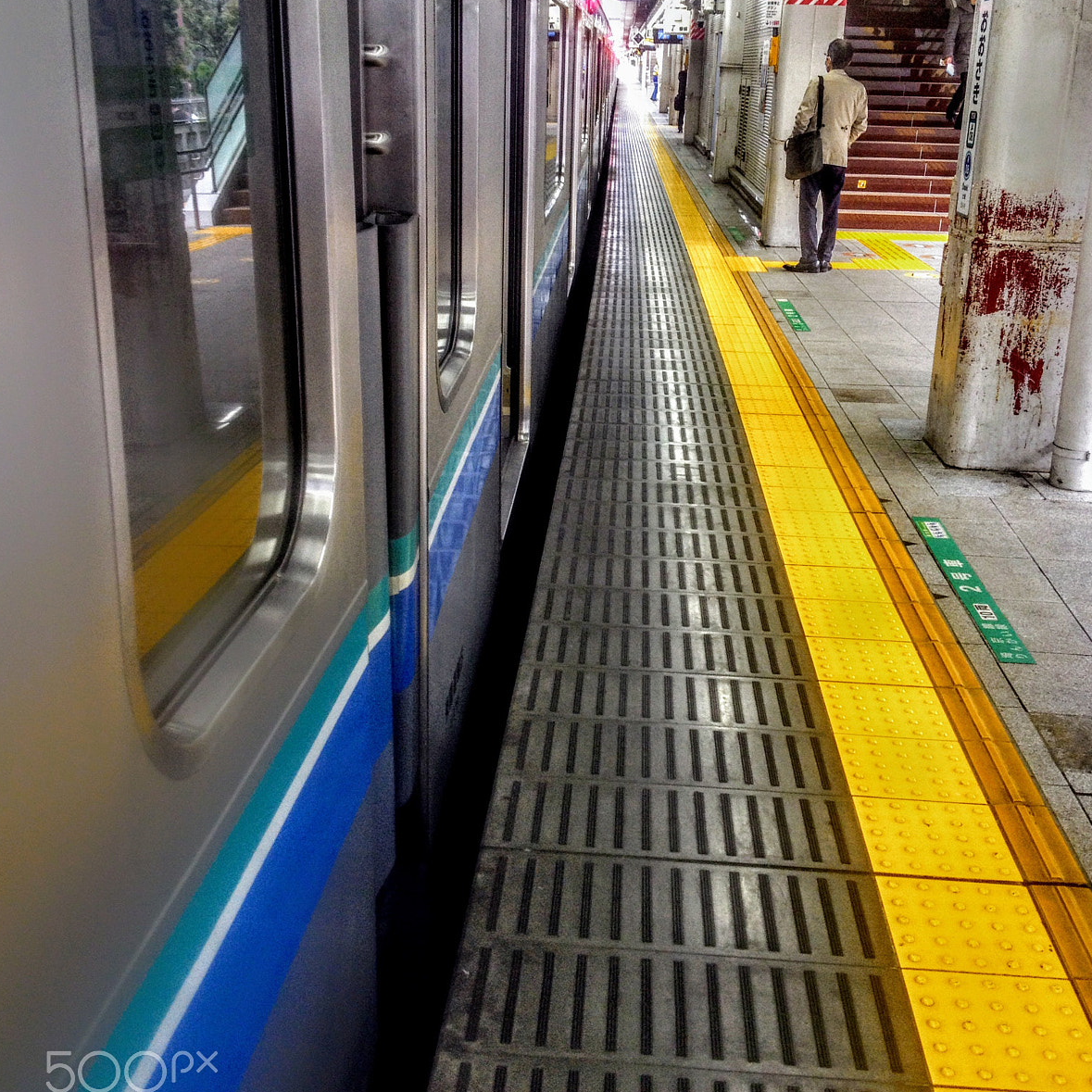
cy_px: 453
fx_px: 1499
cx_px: 544
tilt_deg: -17.6
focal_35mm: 42
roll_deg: -1.2
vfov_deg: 39.9
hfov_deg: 40.0
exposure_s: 1/30
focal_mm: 4.28
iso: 50
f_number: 2.4
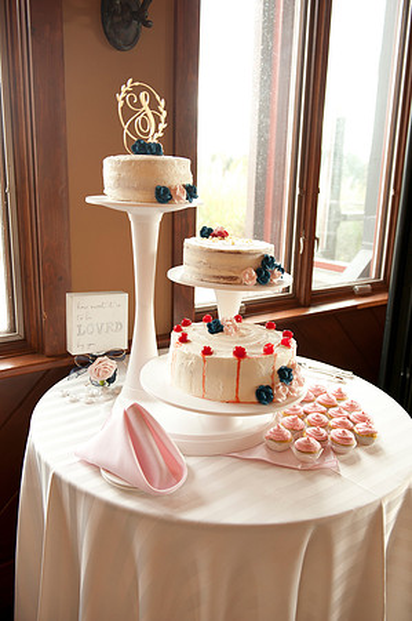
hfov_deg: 41.0
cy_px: 310
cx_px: 206
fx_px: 551
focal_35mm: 32
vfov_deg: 58.8
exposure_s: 1/80
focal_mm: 32
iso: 1000
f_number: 4
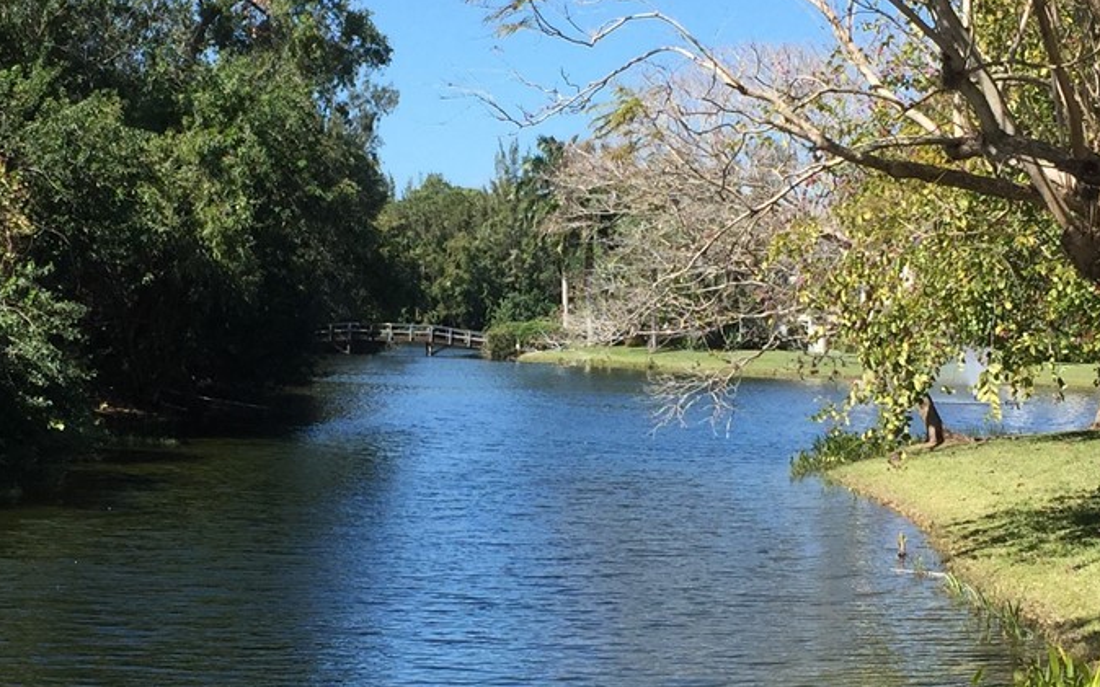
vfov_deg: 17.8
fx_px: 2188
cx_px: 543
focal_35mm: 73
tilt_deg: -0.7
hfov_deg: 28.2
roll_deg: -2.8
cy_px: 421
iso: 32
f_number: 2.2
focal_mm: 4.15
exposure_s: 1/1099
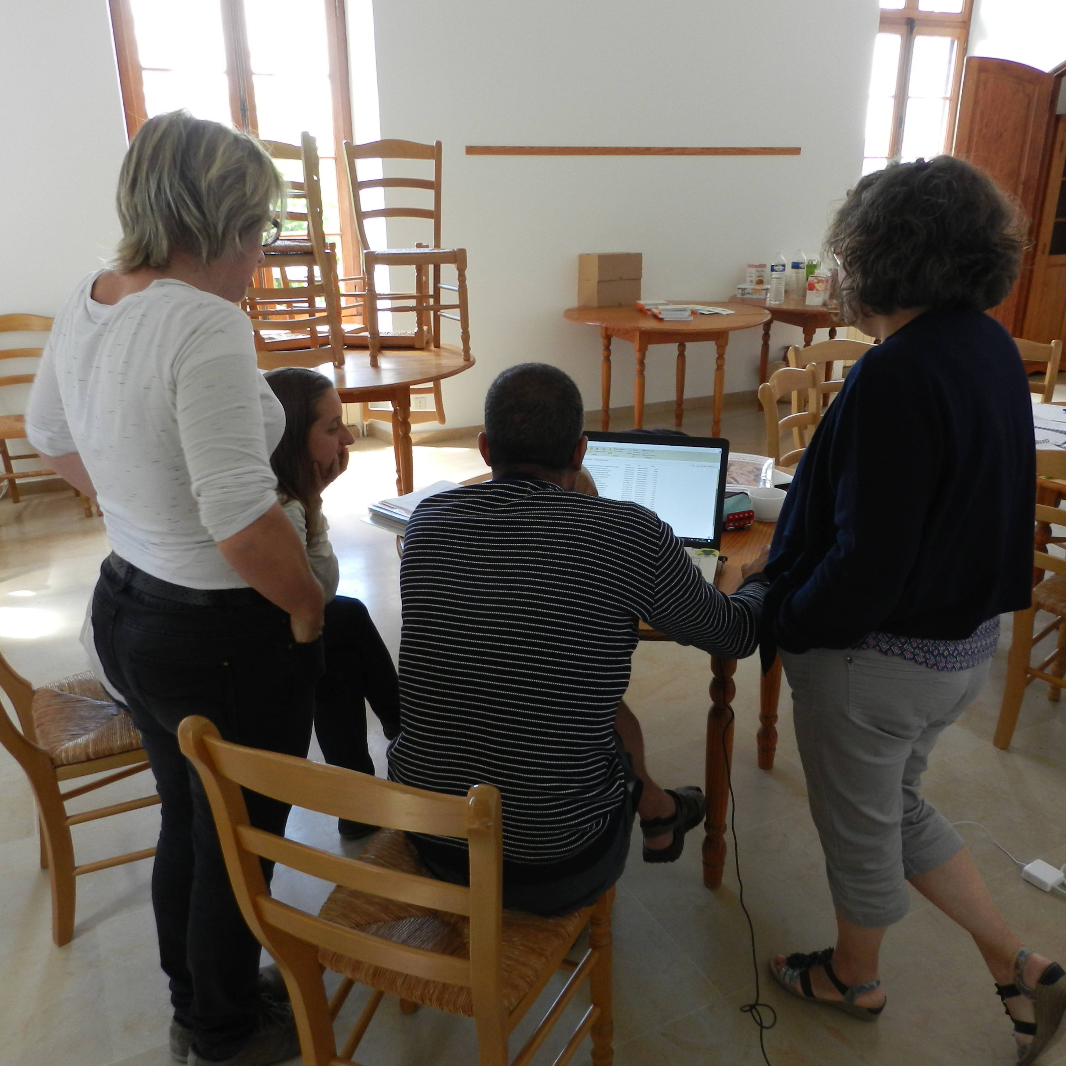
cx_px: 547
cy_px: 543
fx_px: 976
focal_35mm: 28
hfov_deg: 57.3
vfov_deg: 57.3
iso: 160
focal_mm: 4
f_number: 3.4
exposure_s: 1/30
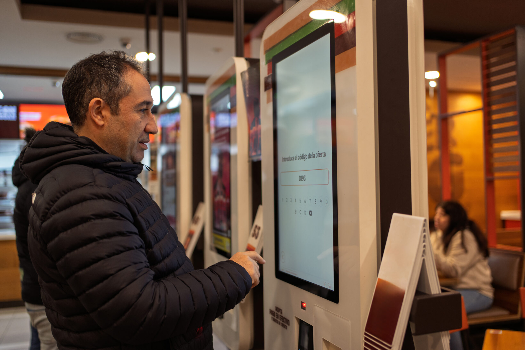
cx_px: 262
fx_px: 510
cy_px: 175
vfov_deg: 37.9
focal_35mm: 35
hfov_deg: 54.4
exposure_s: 1/125
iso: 500
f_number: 1.8
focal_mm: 35
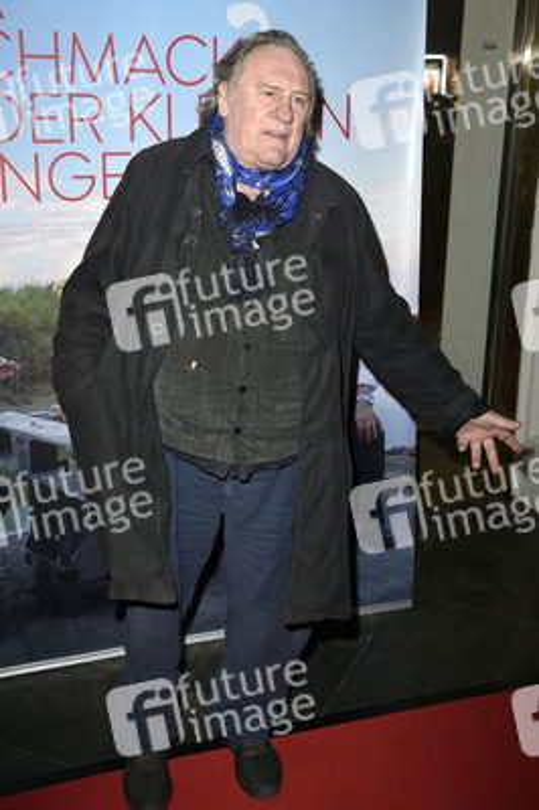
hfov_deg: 33.3
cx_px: 270
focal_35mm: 40
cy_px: 405
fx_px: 900
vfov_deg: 48.5
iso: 640
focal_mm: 40
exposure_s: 1/250
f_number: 5.6
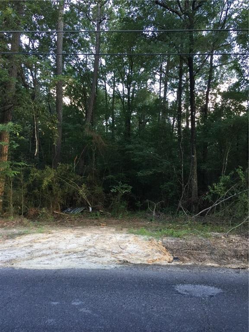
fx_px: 278
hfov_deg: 48.2
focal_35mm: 29
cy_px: 166
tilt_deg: +5.3
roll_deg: -1.2
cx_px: 124
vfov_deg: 61.7
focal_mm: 4.15
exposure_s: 1/30
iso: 50
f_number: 2.2
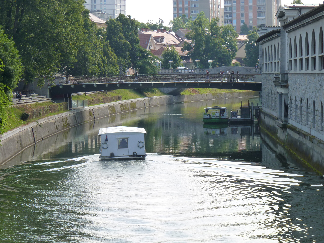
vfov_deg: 10.4
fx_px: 1329
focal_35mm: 142
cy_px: 122
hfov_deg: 13.9
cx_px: 162
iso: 125
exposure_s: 1/250
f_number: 5.6
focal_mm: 25.2
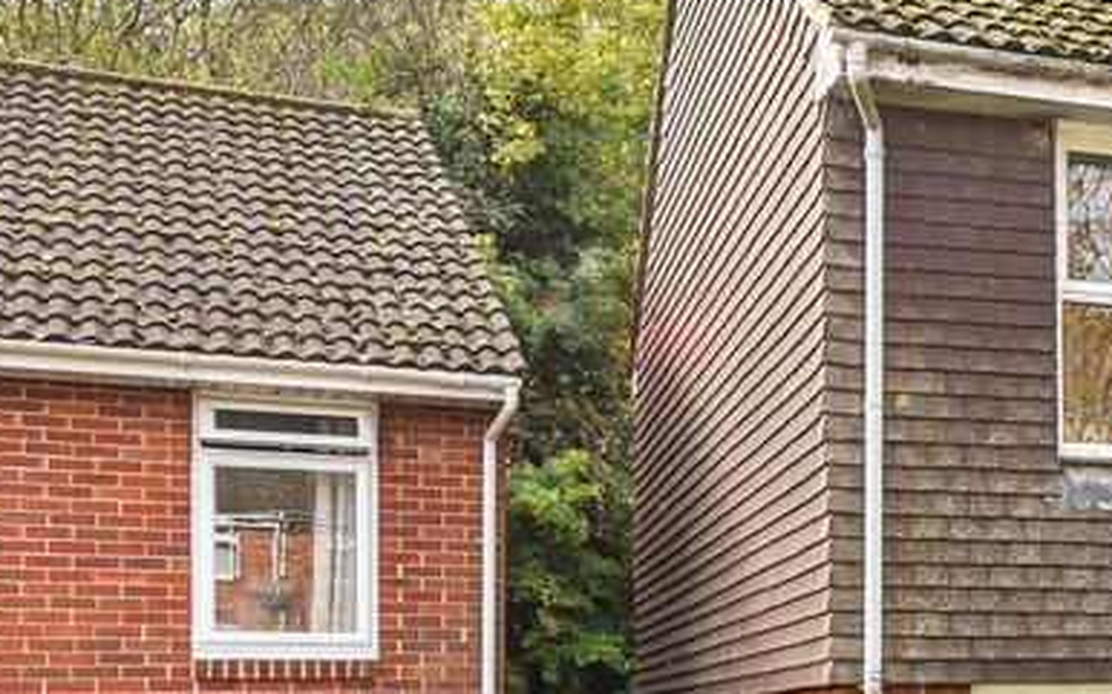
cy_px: 481
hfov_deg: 27.6
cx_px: 1340
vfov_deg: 19.9
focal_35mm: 65
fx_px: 1969
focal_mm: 24
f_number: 8
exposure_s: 1/250
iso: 400
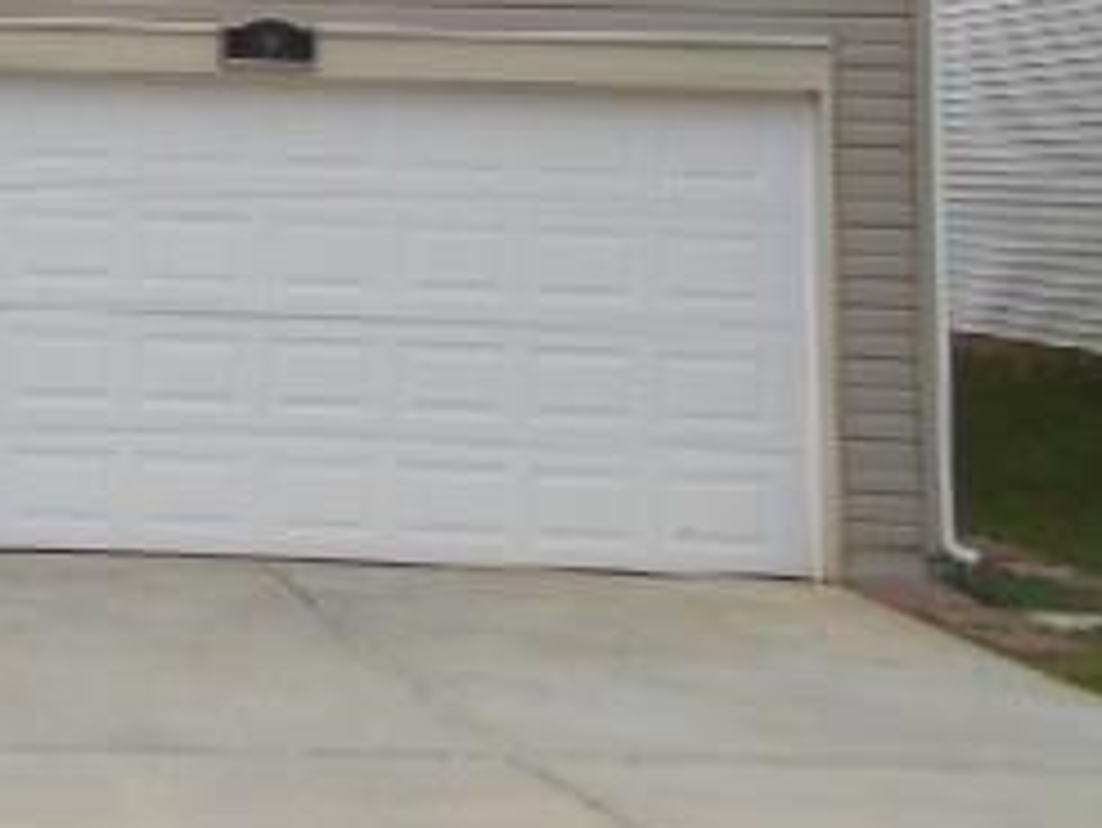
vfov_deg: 20.6
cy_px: -86
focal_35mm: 68
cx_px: -252
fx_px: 2166
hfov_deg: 25.4
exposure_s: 1/250
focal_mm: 4.6
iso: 125
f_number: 3.2
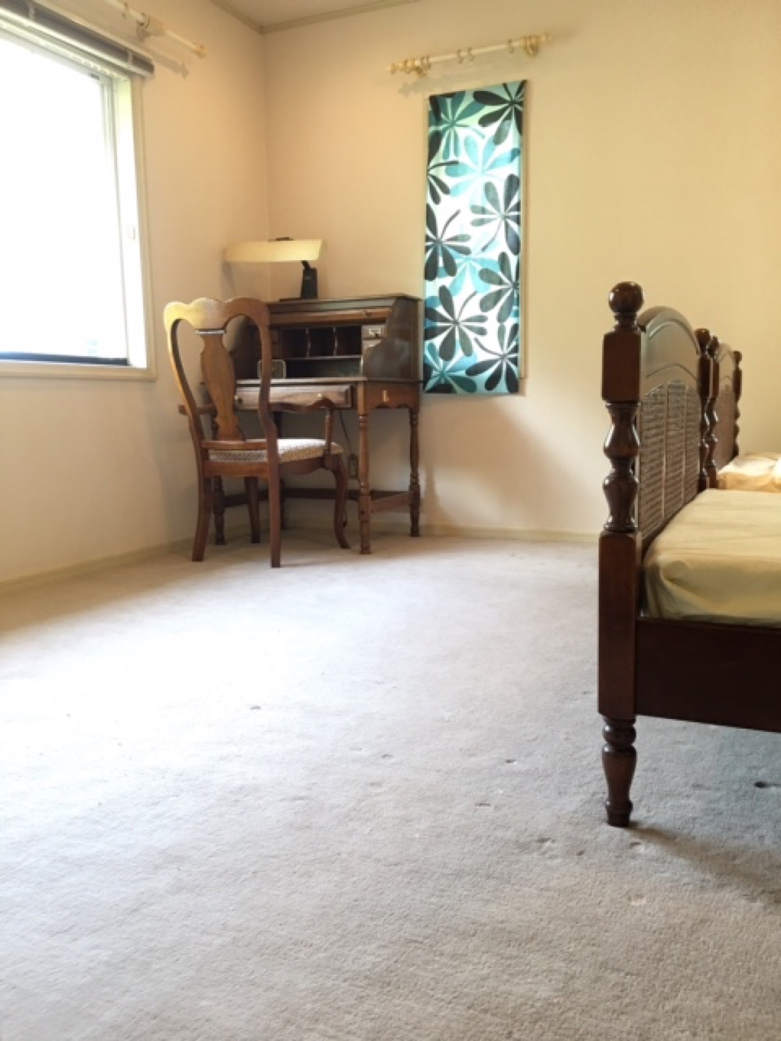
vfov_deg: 61.7
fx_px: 872
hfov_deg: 48.2
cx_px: 390
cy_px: 520
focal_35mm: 29
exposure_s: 1/15
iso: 64
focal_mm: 4.15
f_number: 2.2
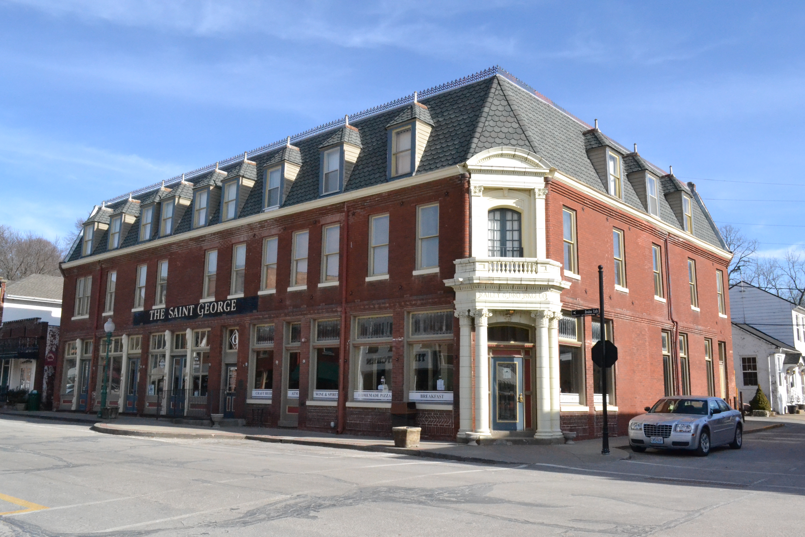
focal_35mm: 33
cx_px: 402
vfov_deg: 40.0
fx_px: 738
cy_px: 268
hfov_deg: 57.2
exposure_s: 1/1250
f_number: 18
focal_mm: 22
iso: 3200
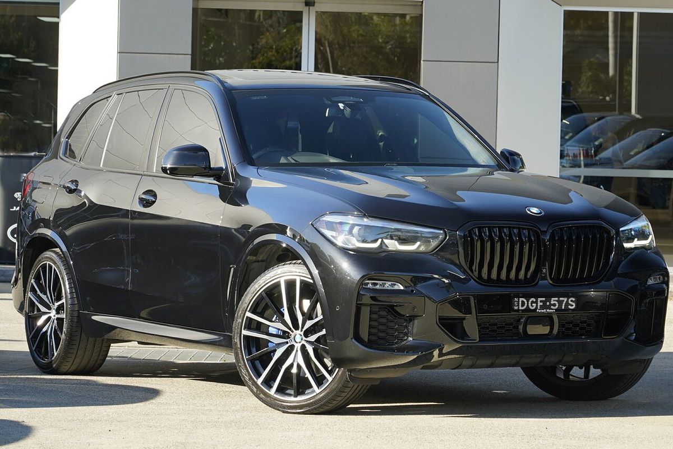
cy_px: 224
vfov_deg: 13.0
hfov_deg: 19.5
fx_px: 1963
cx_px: 336
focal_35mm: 105
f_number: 7.1
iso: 1000
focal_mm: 105
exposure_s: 1/320
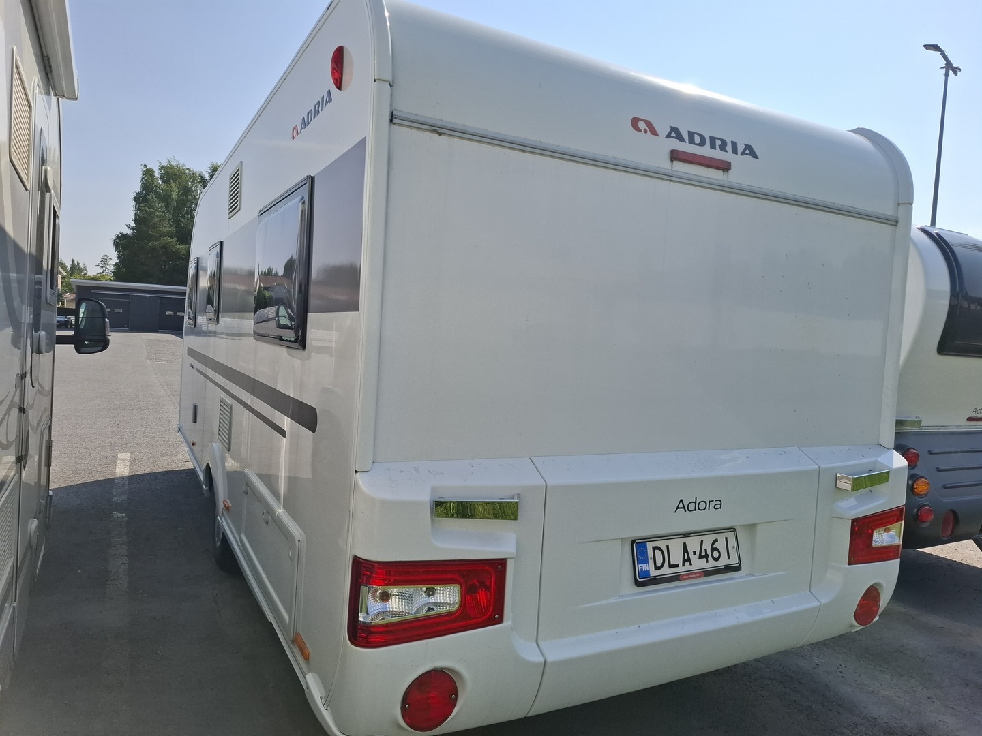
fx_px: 652
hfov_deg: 73.9
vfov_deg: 58.9
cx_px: 491
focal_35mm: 23
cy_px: 368
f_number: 1.8
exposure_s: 1/3937
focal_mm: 5.54
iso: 50
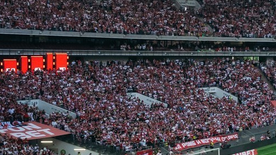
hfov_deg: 16.6
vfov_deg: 15.6
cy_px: 45
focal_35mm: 77
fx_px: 563
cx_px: 612
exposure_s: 1/640
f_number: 4
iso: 400
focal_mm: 14
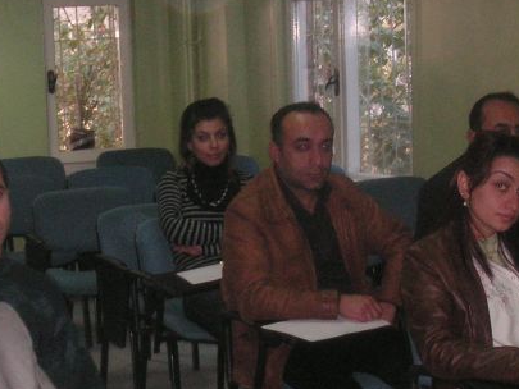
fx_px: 1440
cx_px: 187
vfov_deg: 15.4
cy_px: 270
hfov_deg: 20.4
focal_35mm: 96
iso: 160
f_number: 3.3
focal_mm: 6.3
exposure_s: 1/45
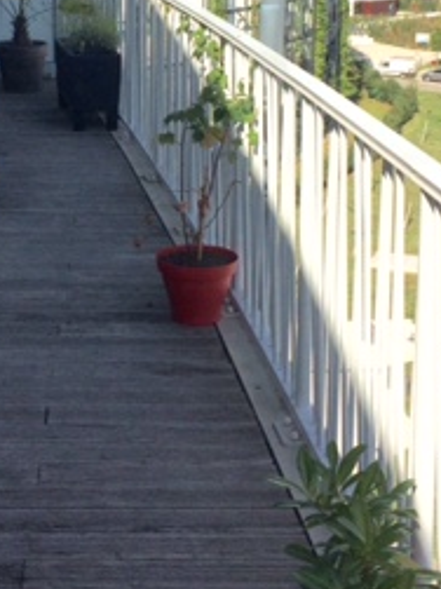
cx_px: 117
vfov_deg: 25.8
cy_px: 113
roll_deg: +0.9
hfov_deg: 19.8
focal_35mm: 74
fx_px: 1258
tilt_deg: -12.5
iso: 32
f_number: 2.2
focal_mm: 4.15
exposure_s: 1/2740
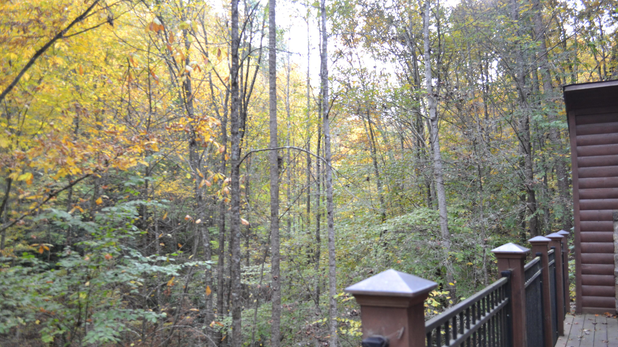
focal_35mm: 29
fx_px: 475
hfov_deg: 66.1
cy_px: 210
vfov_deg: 40.0
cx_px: 307
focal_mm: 18
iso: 400
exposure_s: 1/80
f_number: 4.5
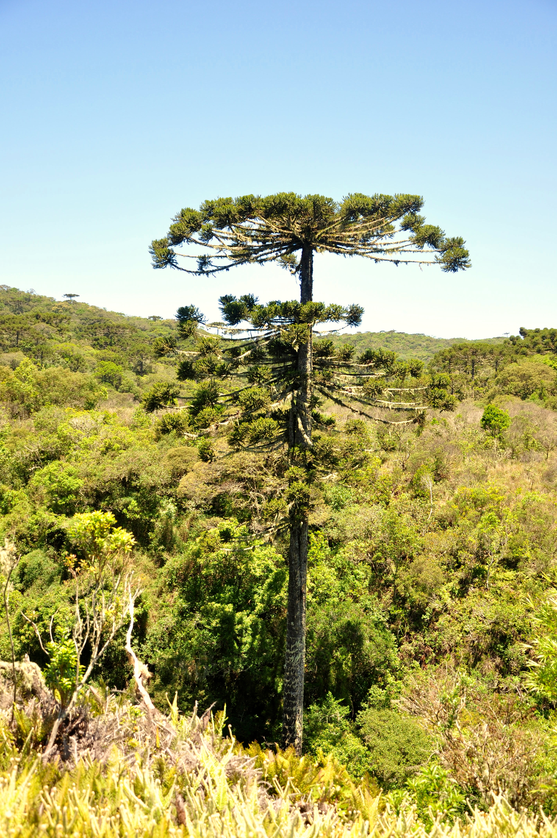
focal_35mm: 51
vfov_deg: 38.9
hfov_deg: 26.4
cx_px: 278
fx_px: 1187
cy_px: 419
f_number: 6.3
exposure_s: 1/320
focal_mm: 34
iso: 200
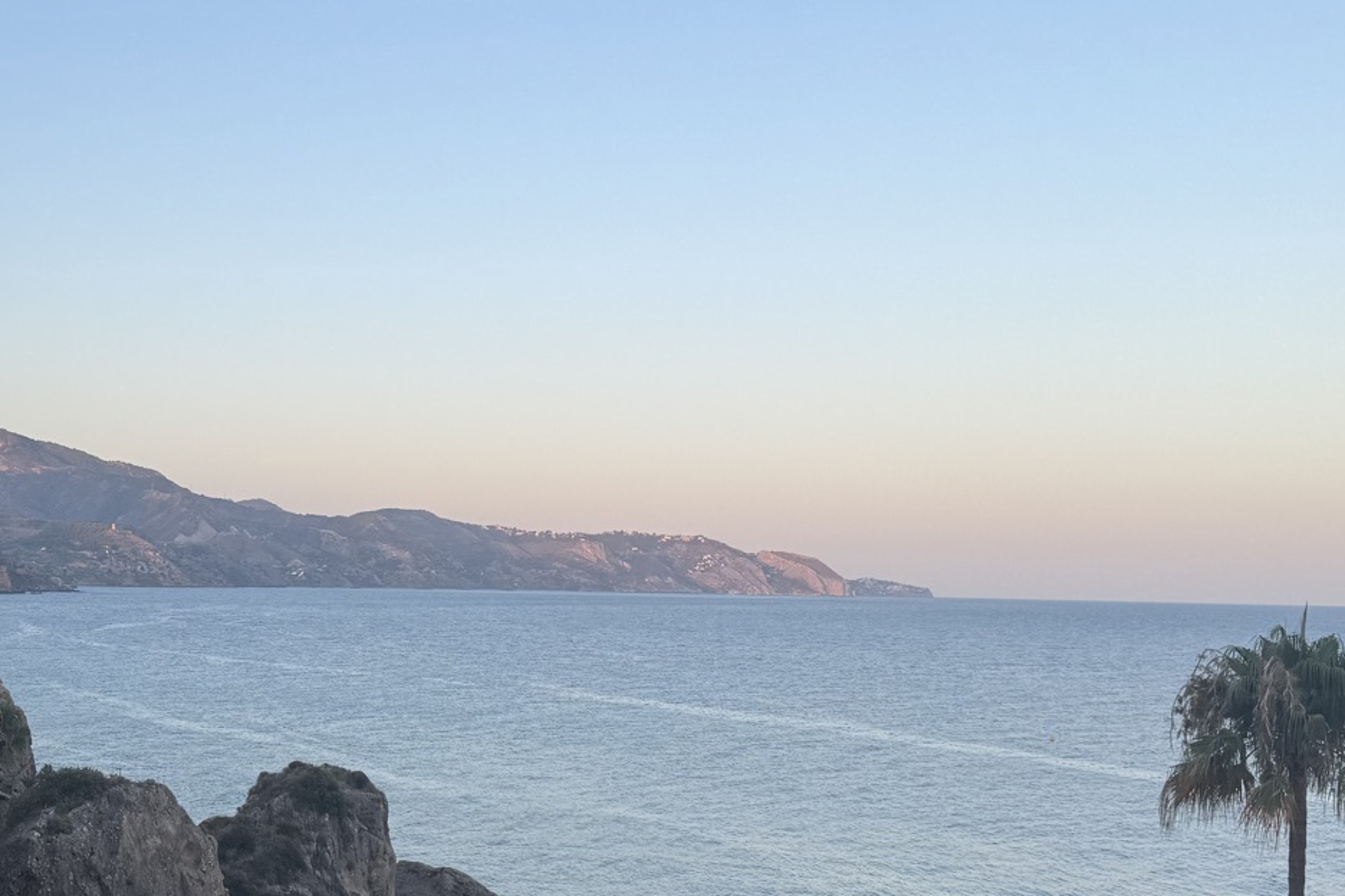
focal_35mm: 48
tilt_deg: +1.6
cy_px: 609
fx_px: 1793
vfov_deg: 27.9
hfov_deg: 40.8
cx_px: 489
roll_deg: +0.7
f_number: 1.78
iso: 80
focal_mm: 6.76
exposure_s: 1/832
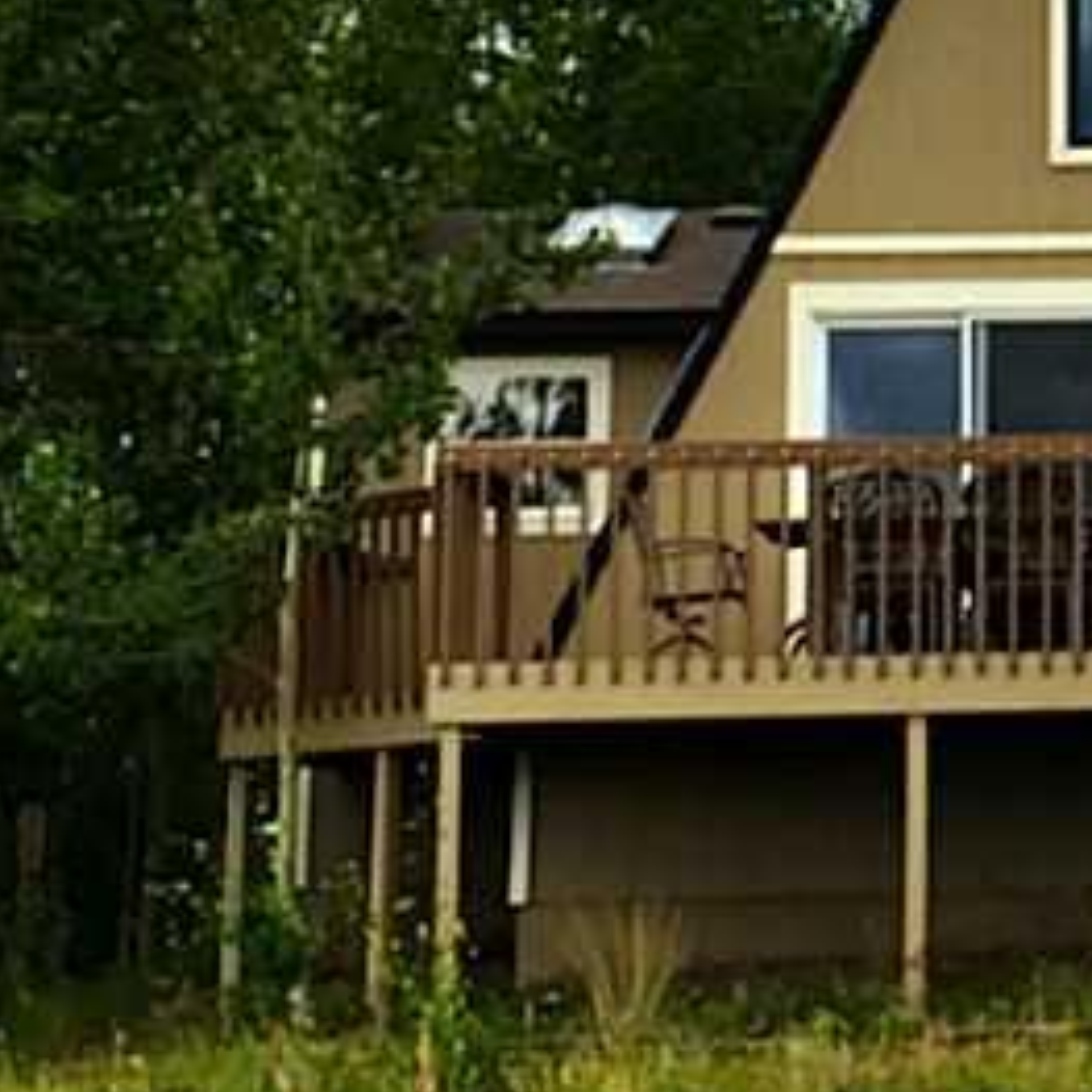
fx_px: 2784
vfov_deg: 21.7
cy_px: 135
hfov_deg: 19.5
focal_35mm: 78
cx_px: 1609
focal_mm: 4.15
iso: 32
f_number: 2.2
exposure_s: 1/6623
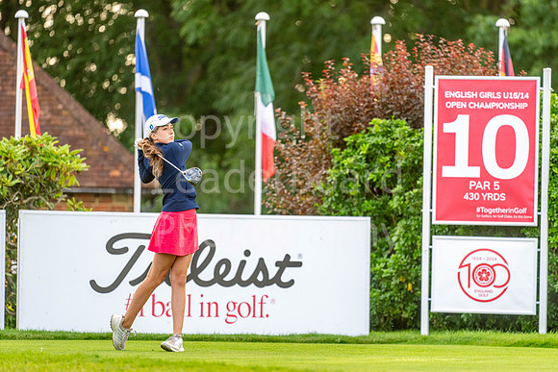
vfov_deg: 4.6
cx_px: 279
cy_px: 186
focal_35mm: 300
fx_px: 4651
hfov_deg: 6.9
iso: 640
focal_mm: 300
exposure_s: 1/1000
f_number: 4
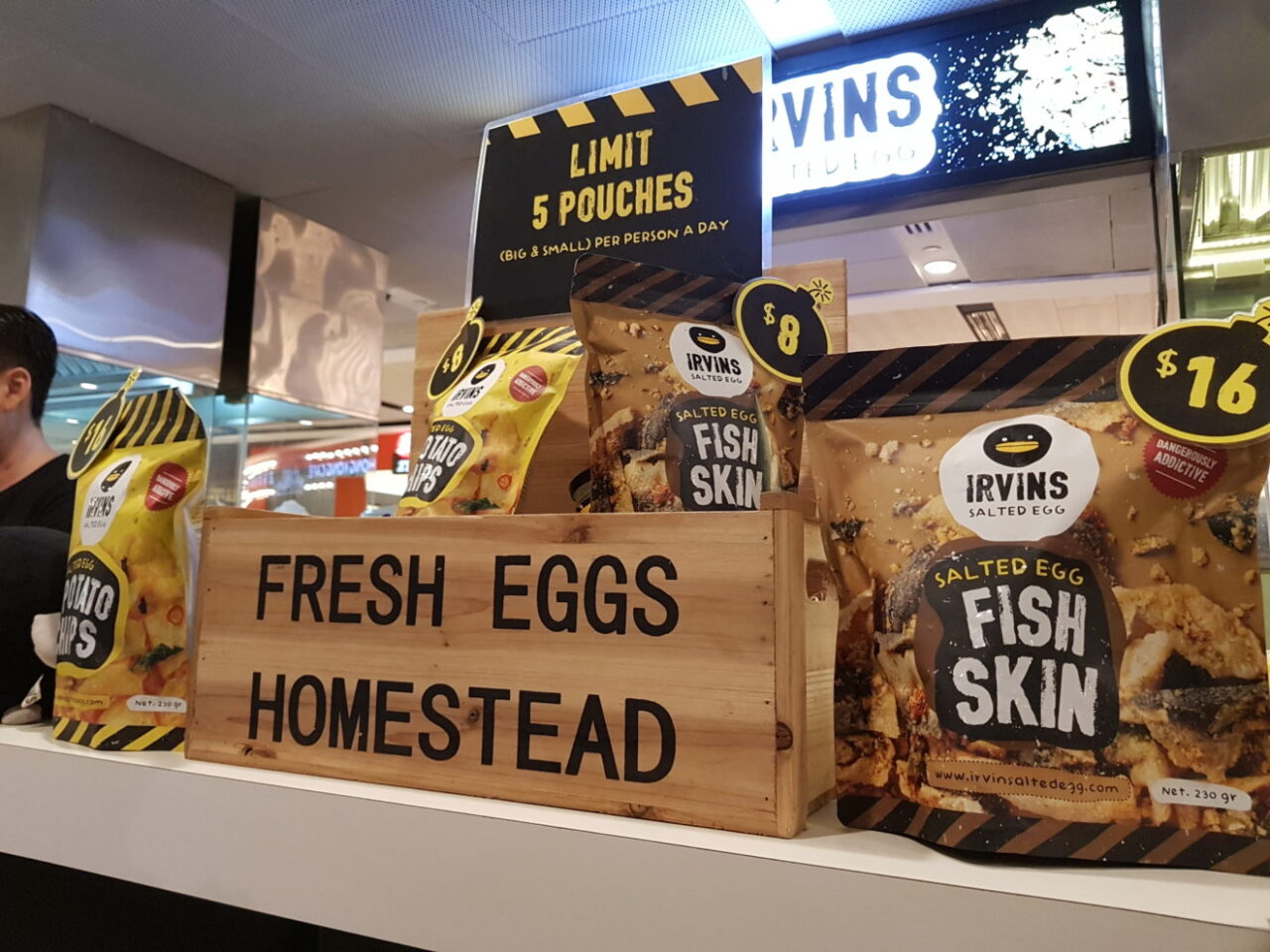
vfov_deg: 53.1
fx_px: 954
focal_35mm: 26
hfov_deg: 67.3
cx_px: 635
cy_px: 476
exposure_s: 1/60
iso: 200
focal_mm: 4.2
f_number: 1.7
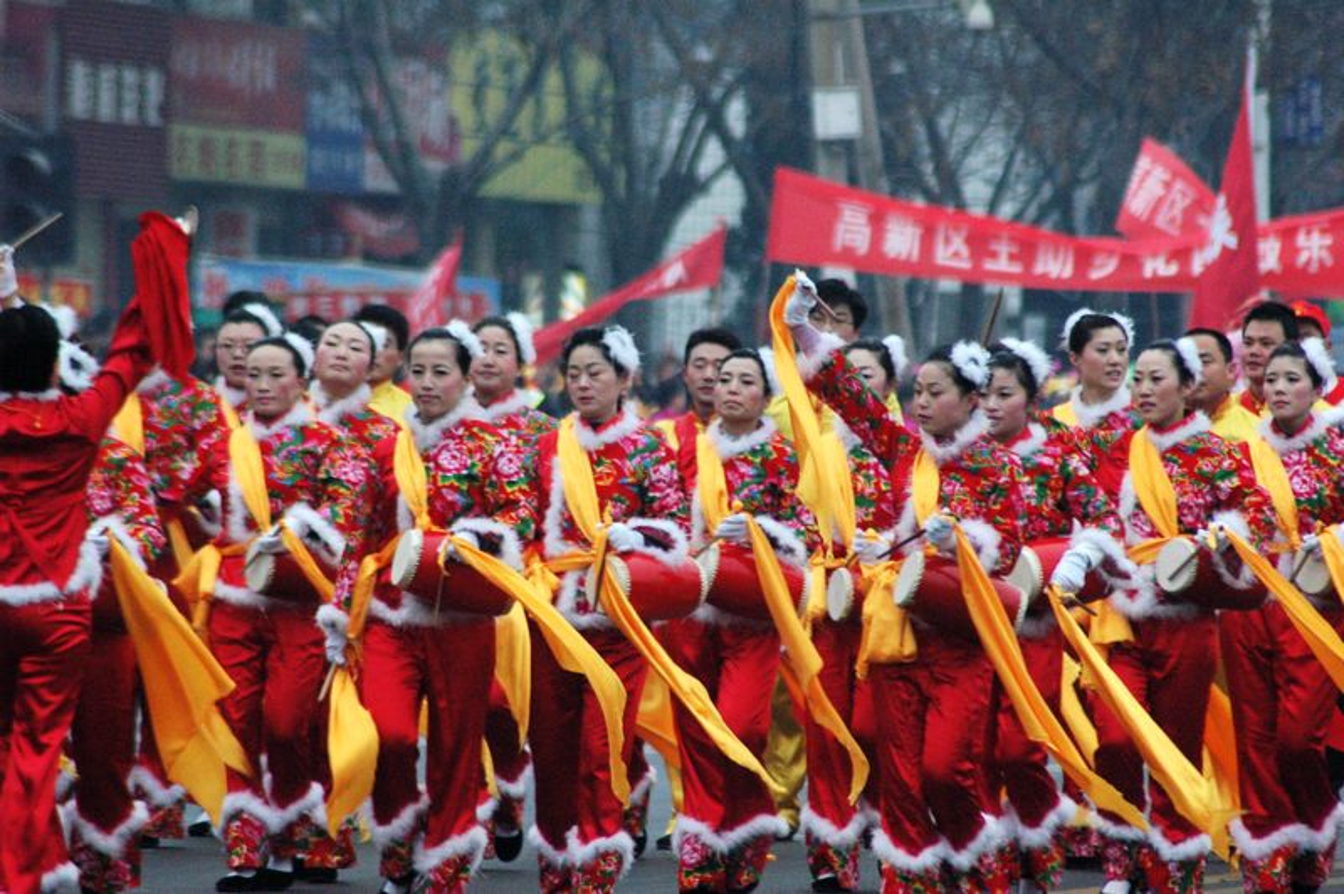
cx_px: 672
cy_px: 447
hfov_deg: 4.6
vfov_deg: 3.0
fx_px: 16786
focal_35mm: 450
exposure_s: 1/125
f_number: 6.3
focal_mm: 300
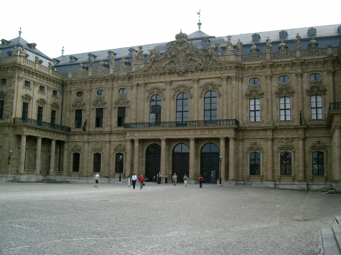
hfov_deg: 50.1
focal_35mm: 37
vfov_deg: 38.7
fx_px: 364
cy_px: 128
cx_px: 170
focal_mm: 7.6
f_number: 5
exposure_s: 1/400
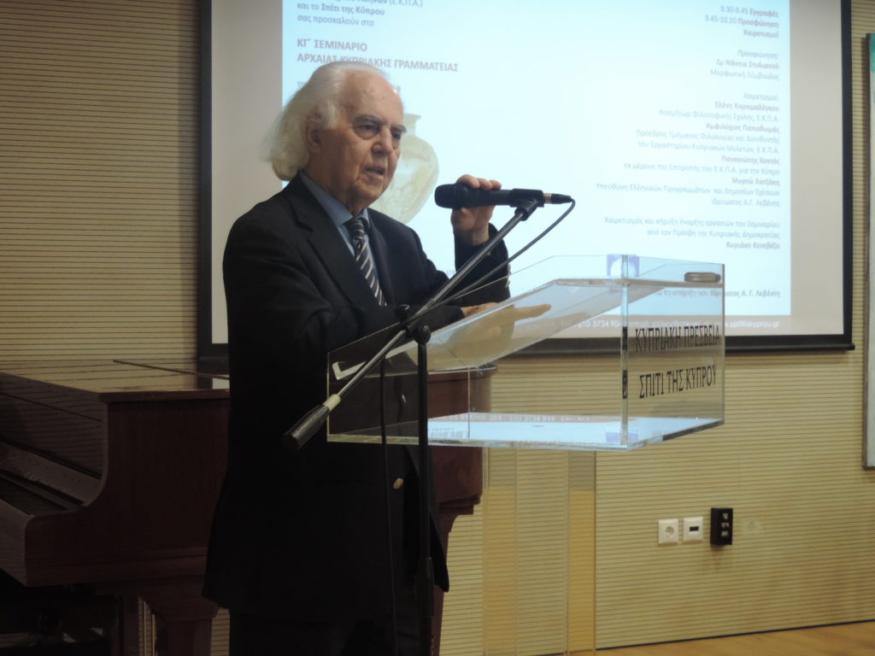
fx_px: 1769
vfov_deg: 21.0
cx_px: 438
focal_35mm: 70
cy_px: 328
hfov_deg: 27.8
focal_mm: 12.4
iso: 400
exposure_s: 1/30
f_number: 3.9
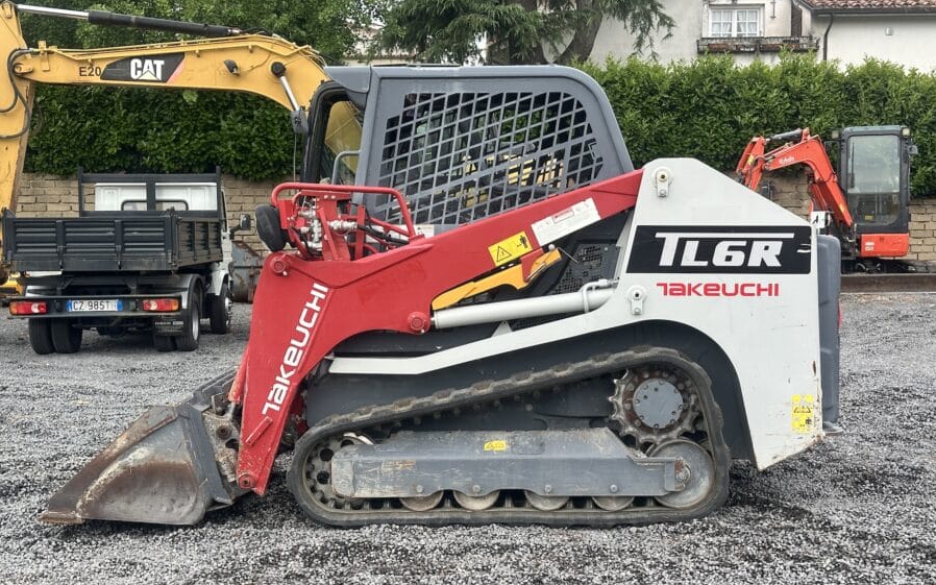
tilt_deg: -1.9
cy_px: 312
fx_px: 1301
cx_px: 468
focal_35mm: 51
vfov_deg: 25.3
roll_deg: +1.3
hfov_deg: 39.6
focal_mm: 6.86
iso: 64
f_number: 1.78
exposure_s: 1/241
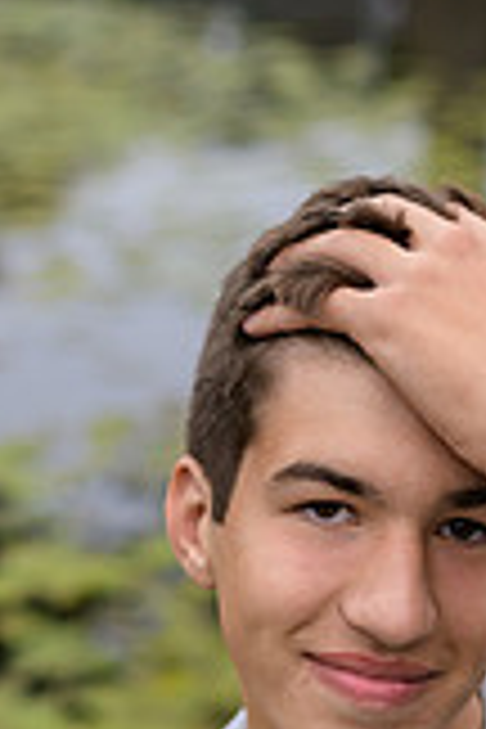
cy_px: 882
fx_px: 2815
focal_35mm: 139
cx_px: 382
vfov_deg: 14.3
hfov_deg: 9.8
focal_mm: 50
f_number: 3.2
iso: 200
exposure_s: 1/400
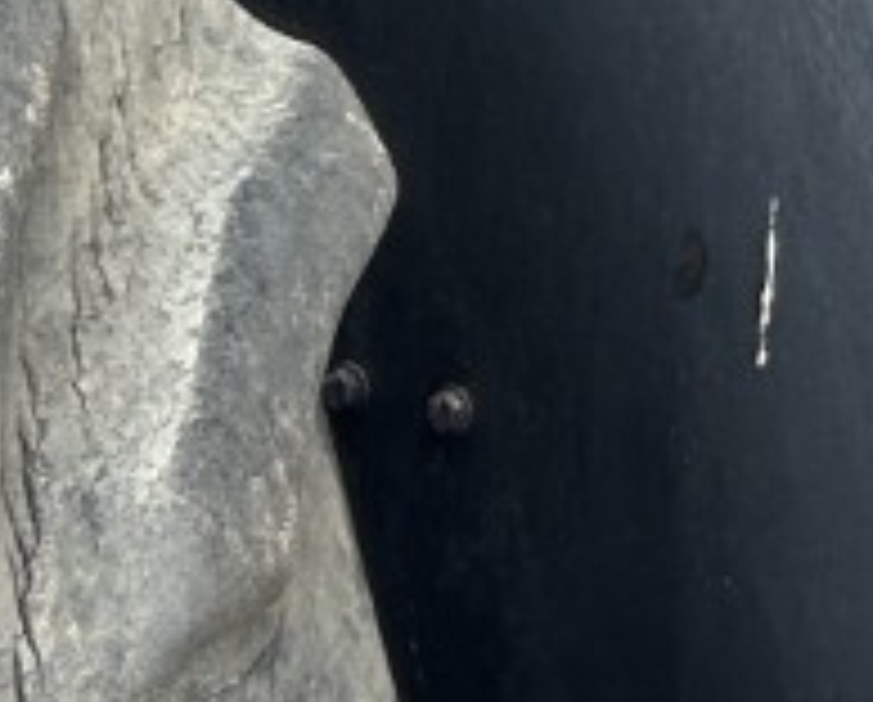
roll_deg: -2.2
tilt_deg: -0.8
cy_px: -1210
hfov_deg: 9.6
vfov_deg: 7.5
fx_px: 4867
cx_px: 1710
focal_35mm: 188
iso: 50
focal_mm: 5.7
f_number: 1.5
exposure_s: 1/808
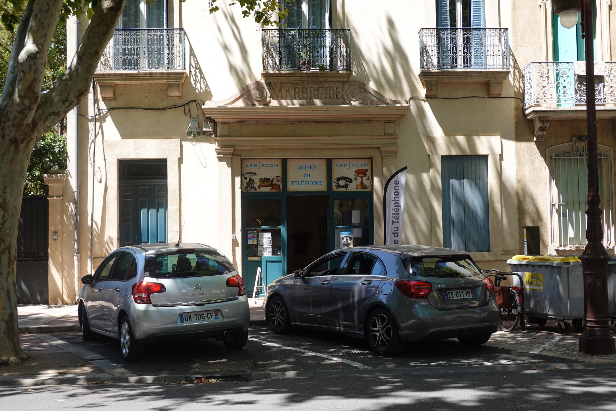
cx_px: 308
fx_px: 736
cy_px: 206
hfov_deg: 45.4
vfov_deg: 31.2
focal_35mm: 43
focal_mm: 15.9
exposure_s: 1/250
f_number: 4
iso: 125
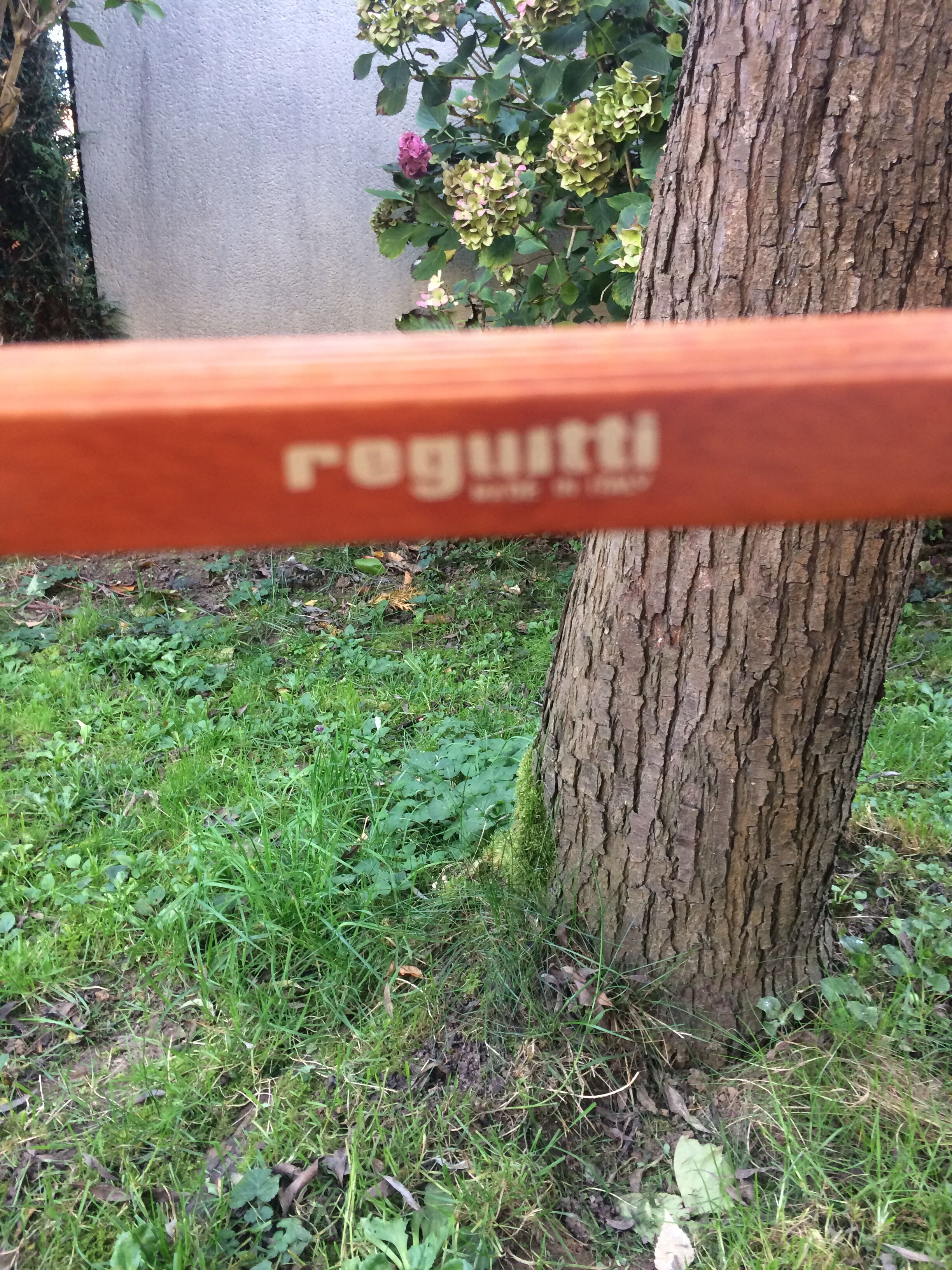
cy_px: 635
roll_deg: -3.5
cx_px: 476
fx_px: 1063
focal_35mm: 29
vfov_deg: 61.7
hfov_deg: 48.2
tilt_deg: -24.6
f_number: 2.2
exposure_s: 1/33
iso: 64
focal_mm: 4.15
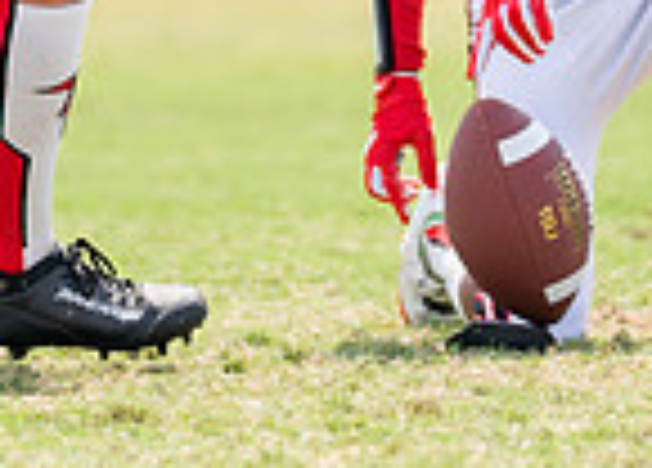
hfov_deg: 4.0
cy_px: -257
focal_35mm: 499
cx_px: -231
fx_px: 9253
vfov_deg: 2.9
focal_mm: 91
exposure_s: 1/1250
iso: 200
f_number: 2.8
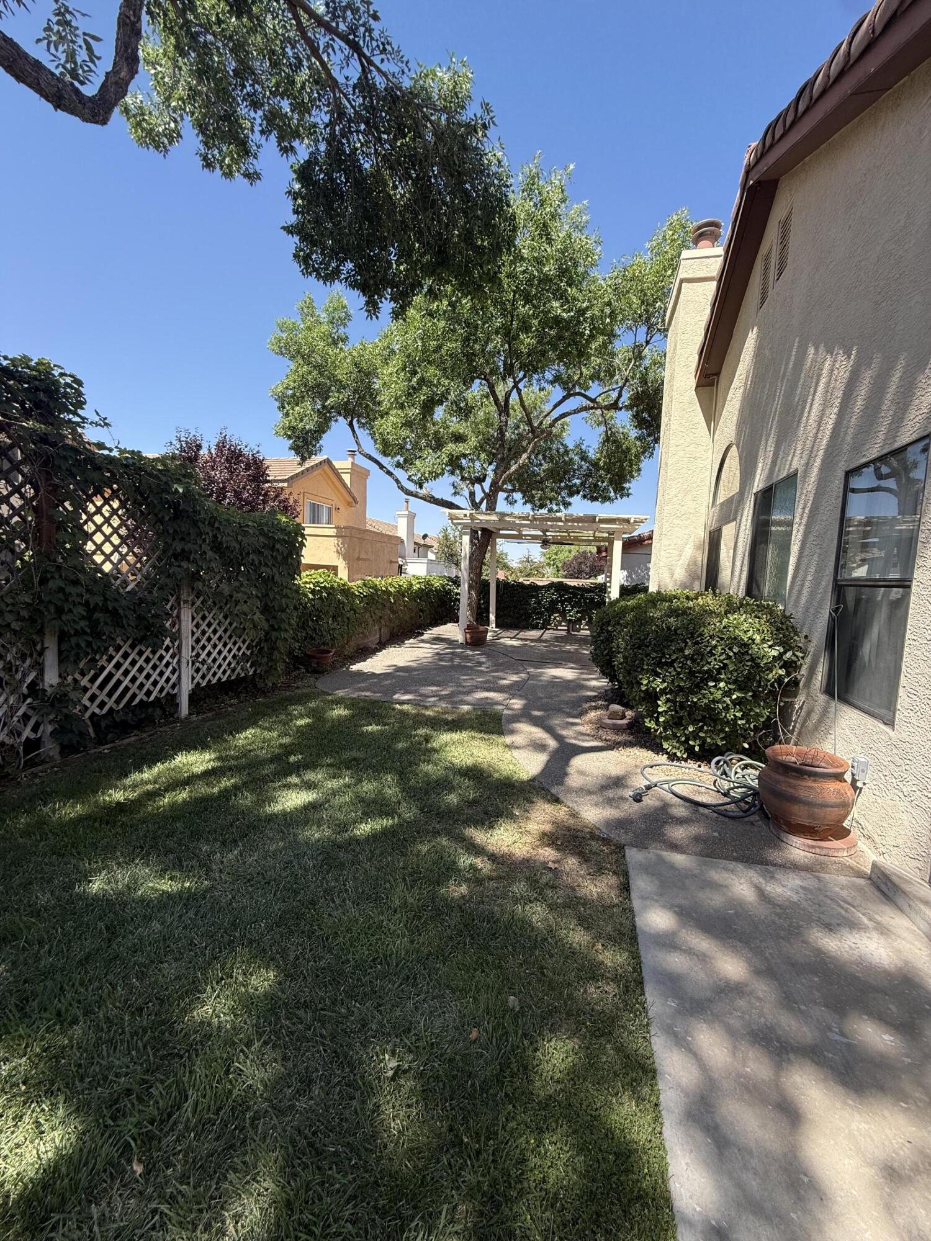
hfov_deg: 85.7
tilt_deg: -4.2
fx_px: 502
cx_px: 466
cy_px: 620
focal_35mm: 14
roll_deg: -3.1
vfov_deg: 102.1
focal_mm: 2.22
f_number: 2.2
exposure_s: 1/726
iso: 50
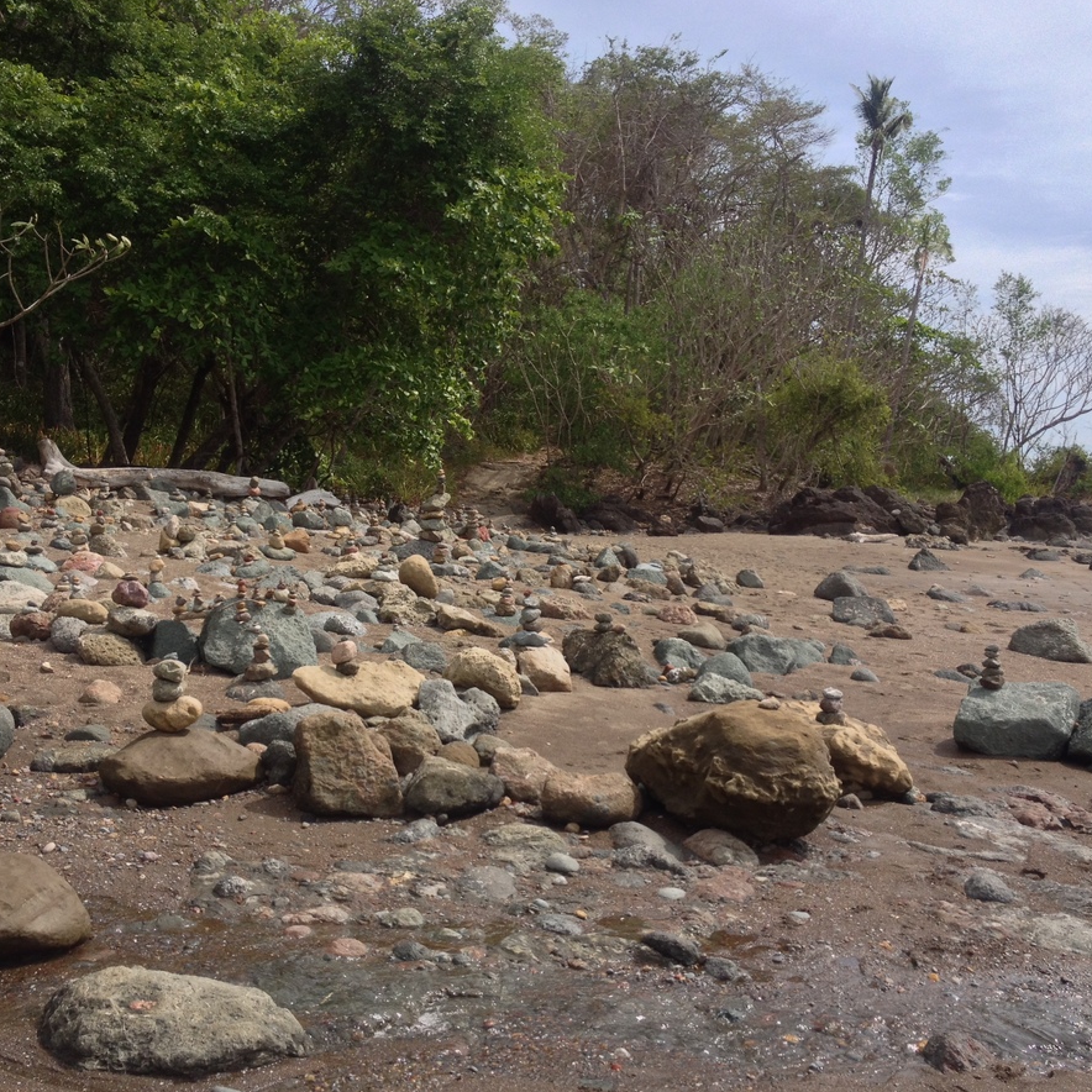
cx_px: 483
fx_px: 1499
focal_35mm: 42
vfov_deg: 40.0
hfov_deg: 40.0
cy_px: 541
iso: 50
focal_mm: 4.28
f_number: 2.4
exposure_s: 1/1381
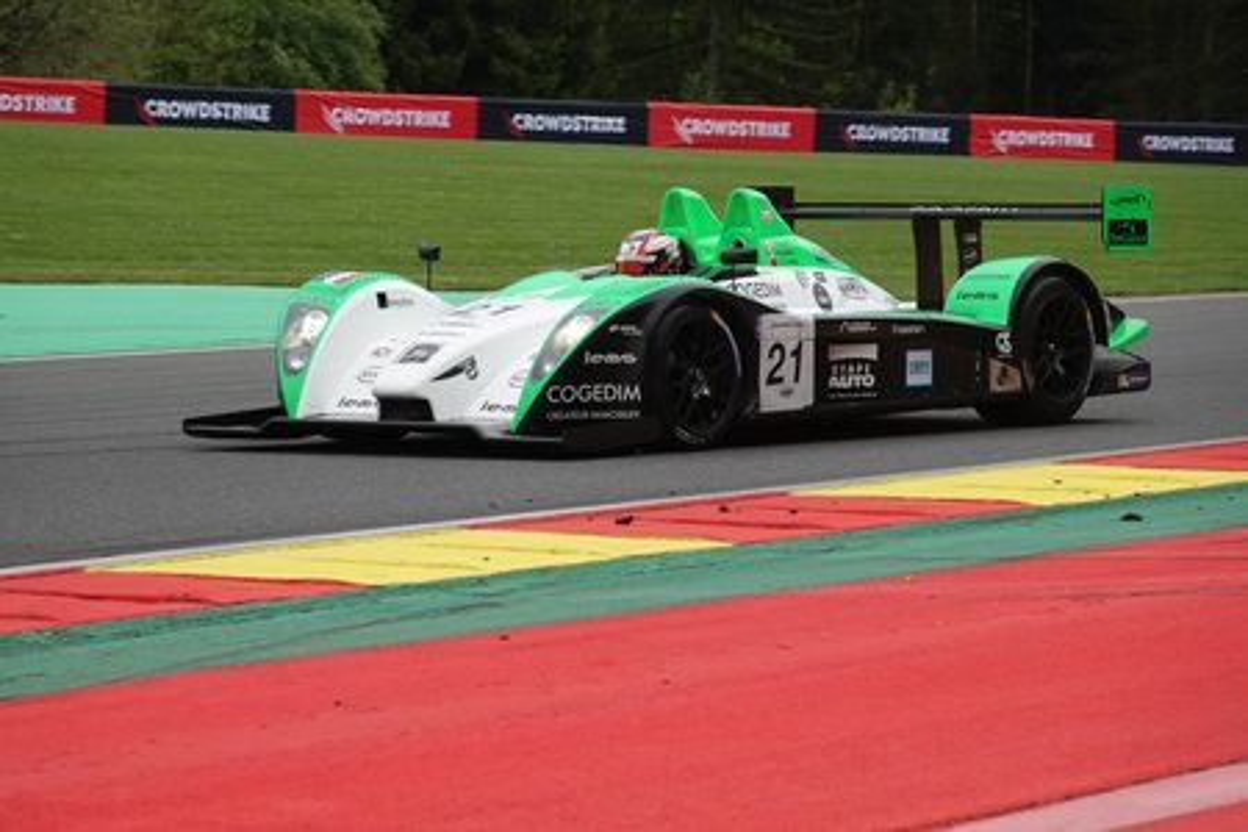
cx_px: 624
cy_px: 416
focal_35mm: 192
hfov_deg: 10.7
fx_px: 6655
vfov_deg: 7.2
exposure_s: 1/800
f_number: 4
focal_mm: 70.27
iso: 200
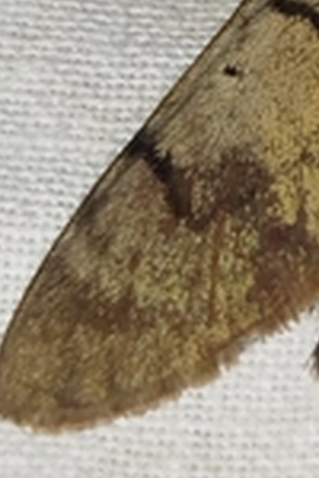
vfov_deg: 10.2
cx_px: 514
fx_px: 2658
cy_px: 29
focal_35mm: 200
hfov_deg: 6.7
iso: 50
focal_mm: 5.31
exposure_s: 1/50
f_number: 1.7
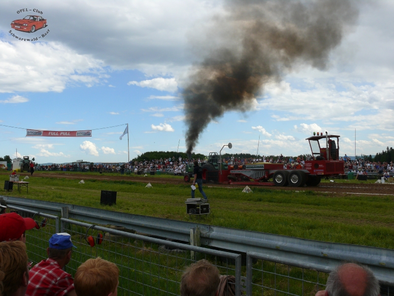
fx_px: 410
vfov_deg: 39.7
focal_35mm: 36
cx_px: 197
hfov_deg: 51.4
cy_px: 148
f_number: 5.6
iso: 100
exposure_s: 1/400
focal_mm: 7.6
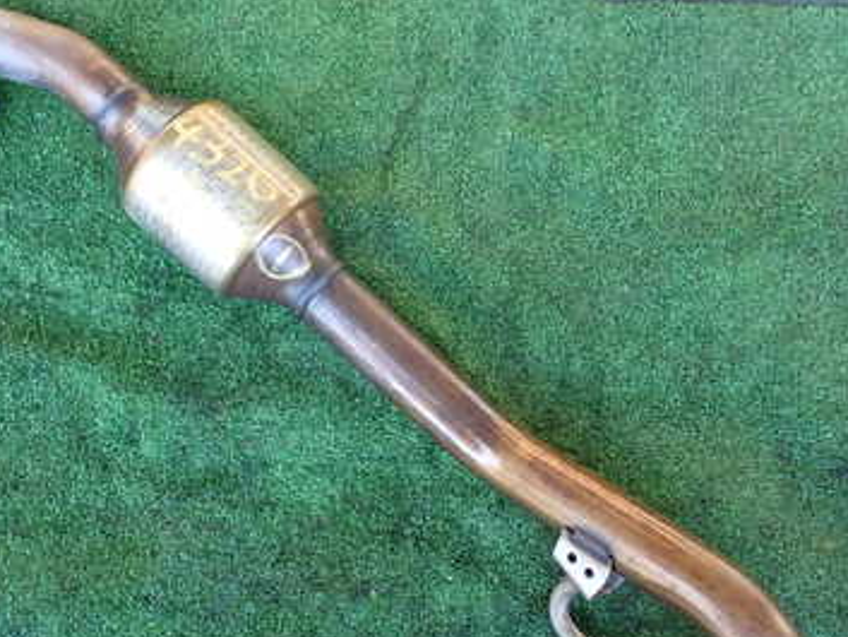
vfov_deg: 28.5
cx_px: 346
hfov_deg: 37.4
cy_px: 385
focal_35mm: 51
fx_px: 1250
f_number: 2.3
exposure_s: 1/100
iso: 200
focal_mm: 5.4
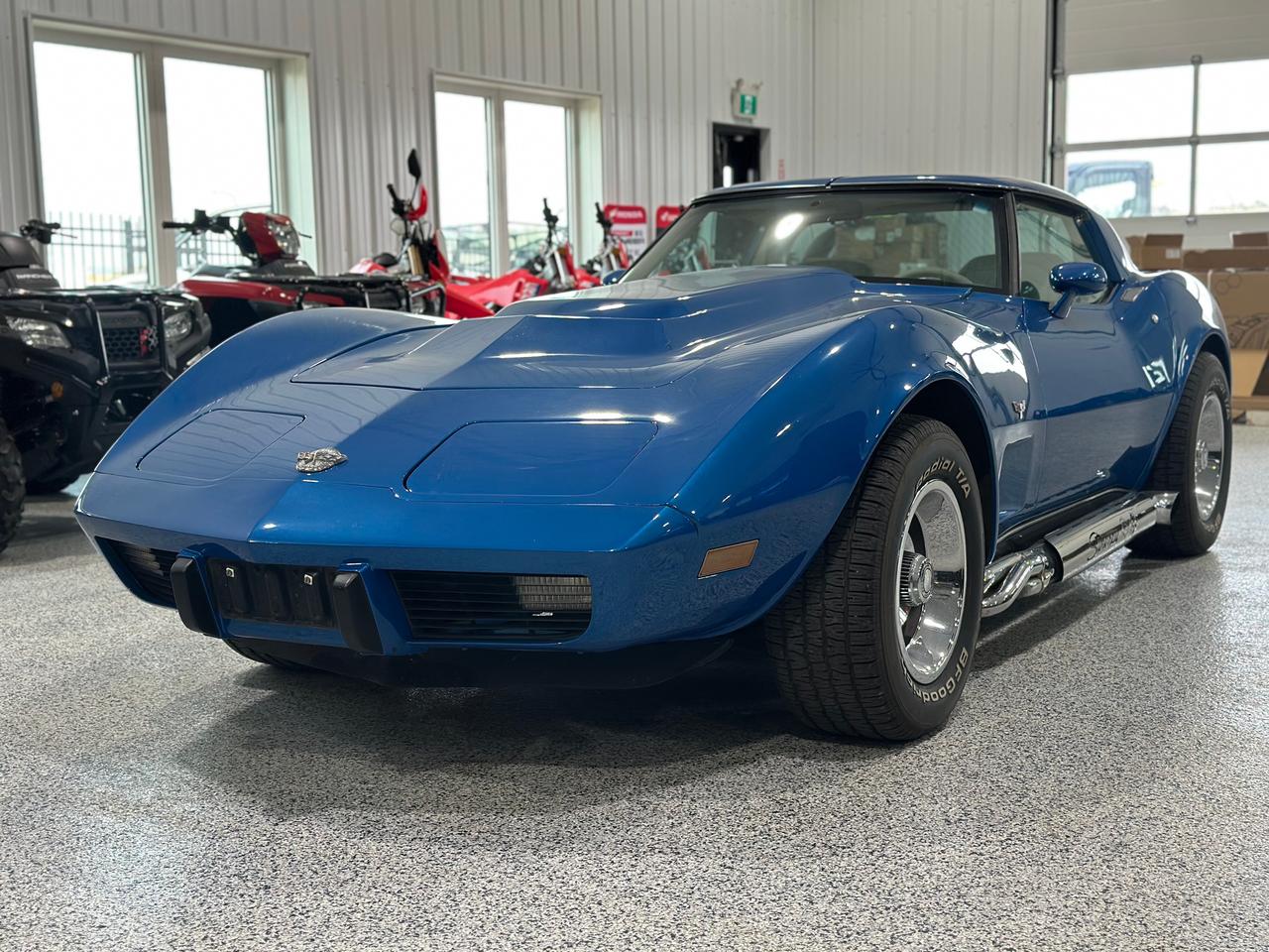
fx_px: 1760
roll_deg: -0.4
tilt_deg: -5.9
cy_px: 476
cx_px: 634
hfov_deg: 39.7
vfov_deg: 30.3
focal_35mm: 48
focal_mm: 6.86
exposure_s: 1/172
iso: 100
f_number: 1.78
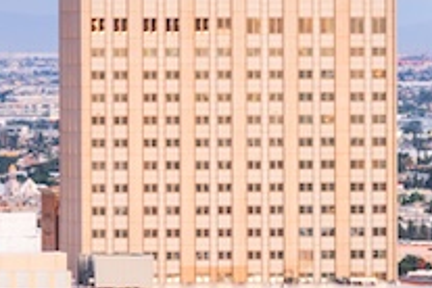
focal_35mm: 652
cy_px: 206
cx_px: -58
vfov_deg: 2.1
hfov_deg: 3.2
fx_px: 7823
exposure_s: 3
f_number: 16
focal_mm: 135
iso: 64
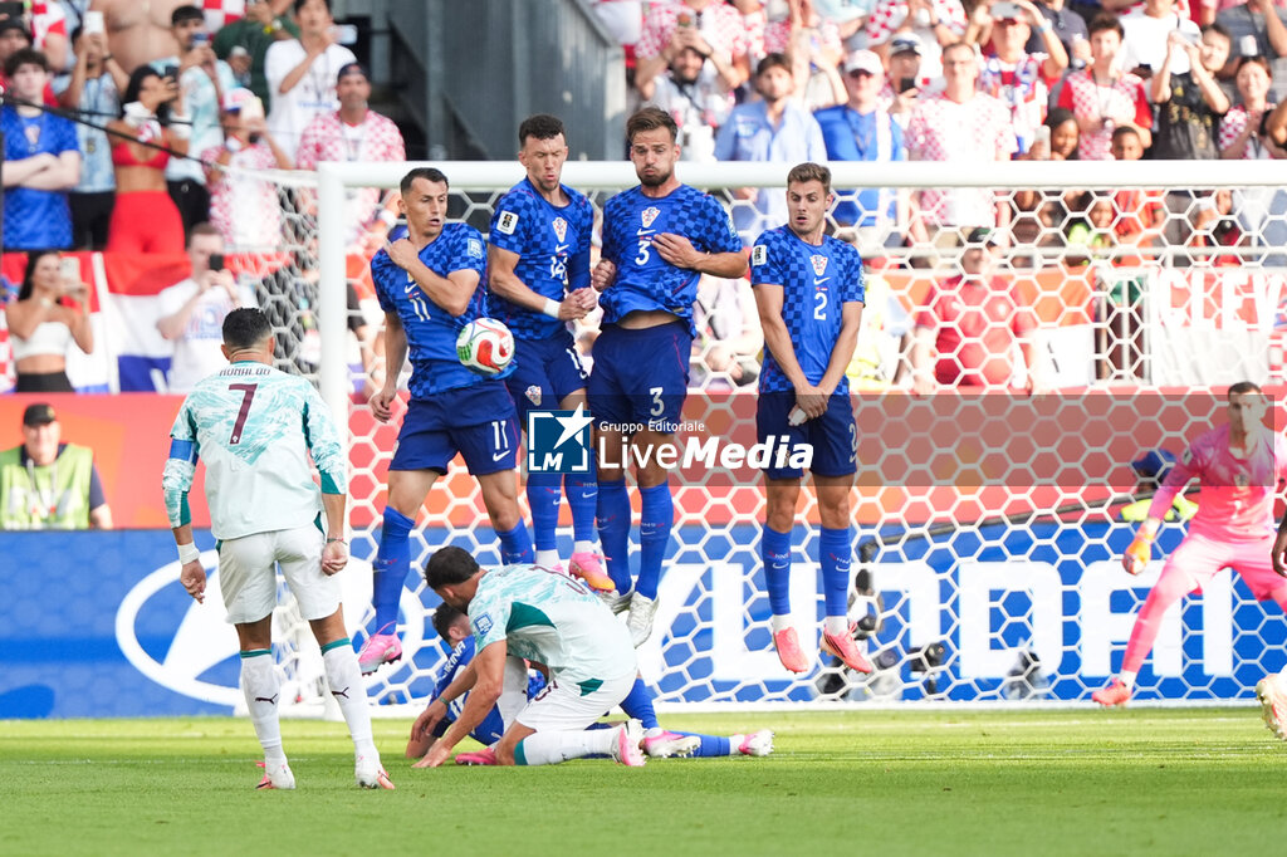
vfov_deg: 3.3
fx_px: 15009
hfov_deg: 4.9
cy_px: 428
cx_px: 644
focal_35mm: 420
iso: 1600
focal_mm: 420
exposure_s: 1/2500
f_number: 4
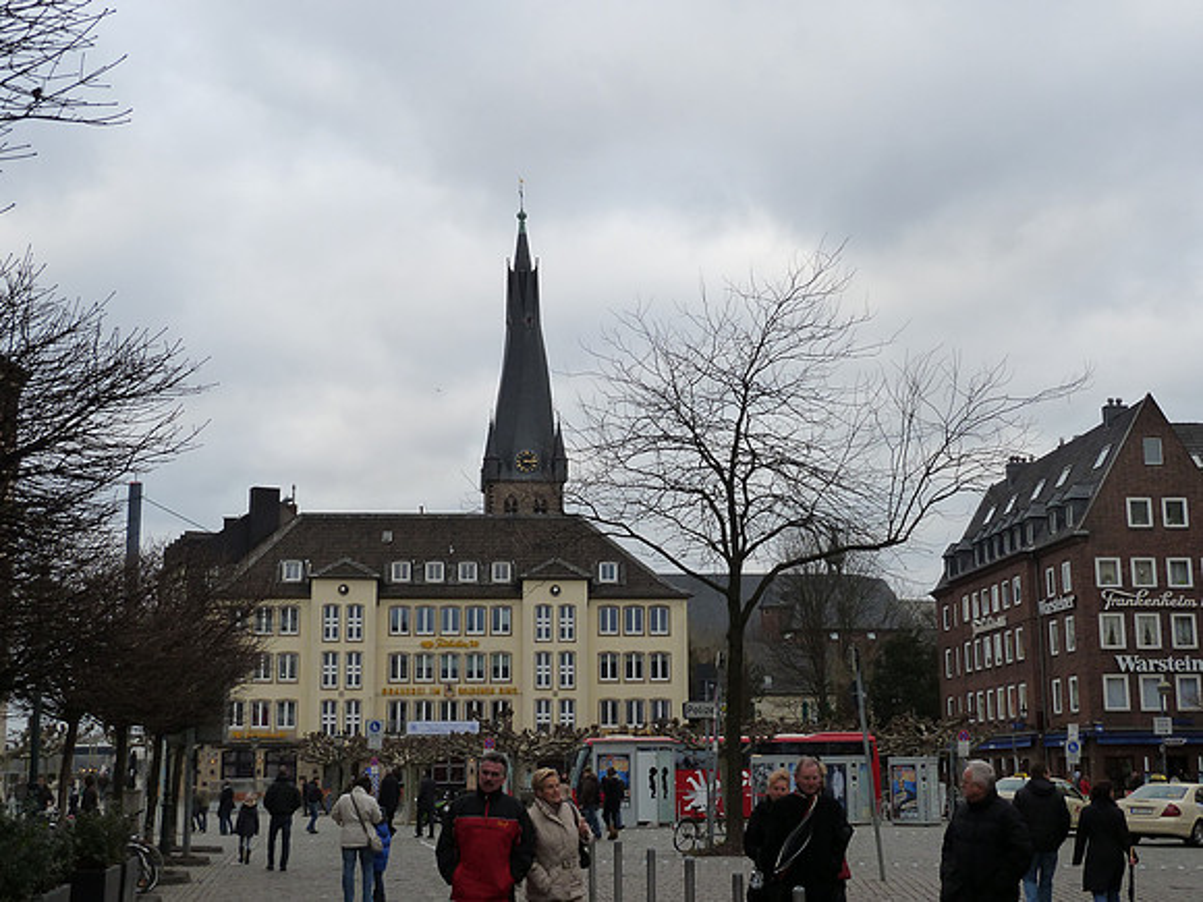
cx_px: 602
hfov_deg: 39.7
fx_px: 1668
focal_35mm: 48
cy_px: 451
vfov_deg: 30.3
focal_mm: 7.9
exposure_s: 1/160
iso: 125
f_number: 4
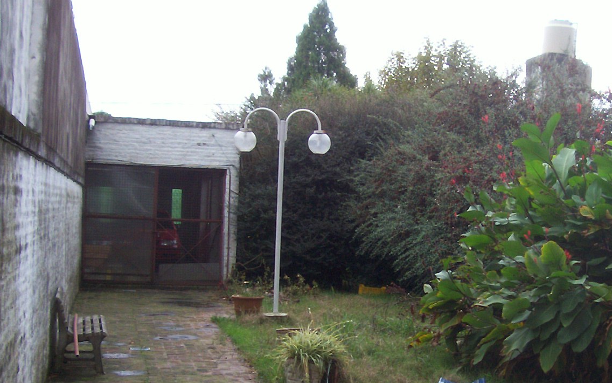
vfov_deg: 19.9
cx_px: 409
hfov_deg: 31.3
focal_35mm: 65
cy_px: 264
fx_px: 1084
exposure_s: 1/238
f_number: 2.7
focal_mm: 5.6
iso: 80
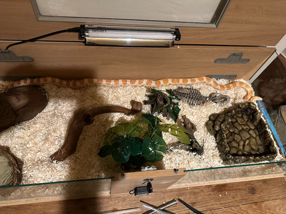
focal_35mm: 24
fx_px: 198
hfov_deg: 71.6
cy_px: 107
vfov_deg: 56.8
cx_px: 143
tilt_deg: -56.7
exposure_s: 1/33
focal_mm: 6.86
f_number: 1.78
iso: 800
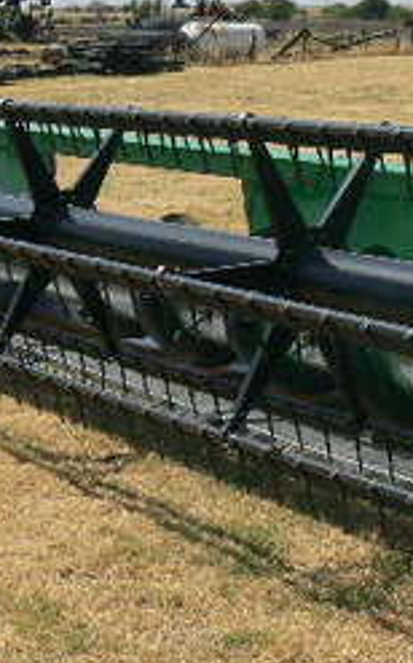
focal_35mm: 84
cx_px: 228
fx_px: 1515
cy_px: 191
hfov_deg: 15.5
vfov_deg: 24.5
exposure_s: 1/500
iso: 80
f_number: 7.1
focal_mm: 6
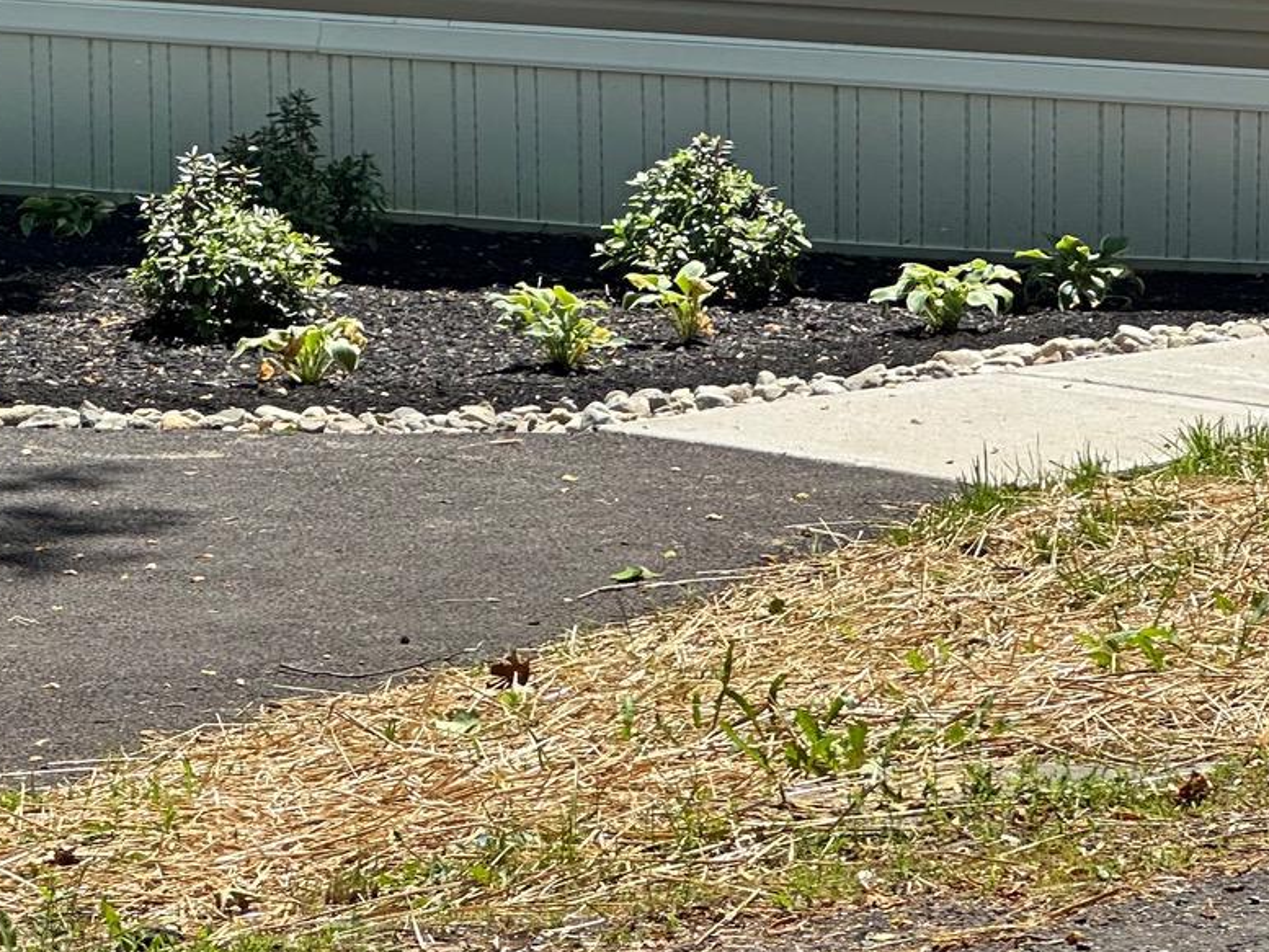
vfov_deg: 7.3
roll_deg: -0.6
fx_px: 7443
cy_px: 75
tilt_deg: -4.3
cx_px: 394
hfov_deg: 9.7
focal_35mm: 203
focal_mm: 9
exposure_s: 1/317
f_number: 2.8
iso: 32
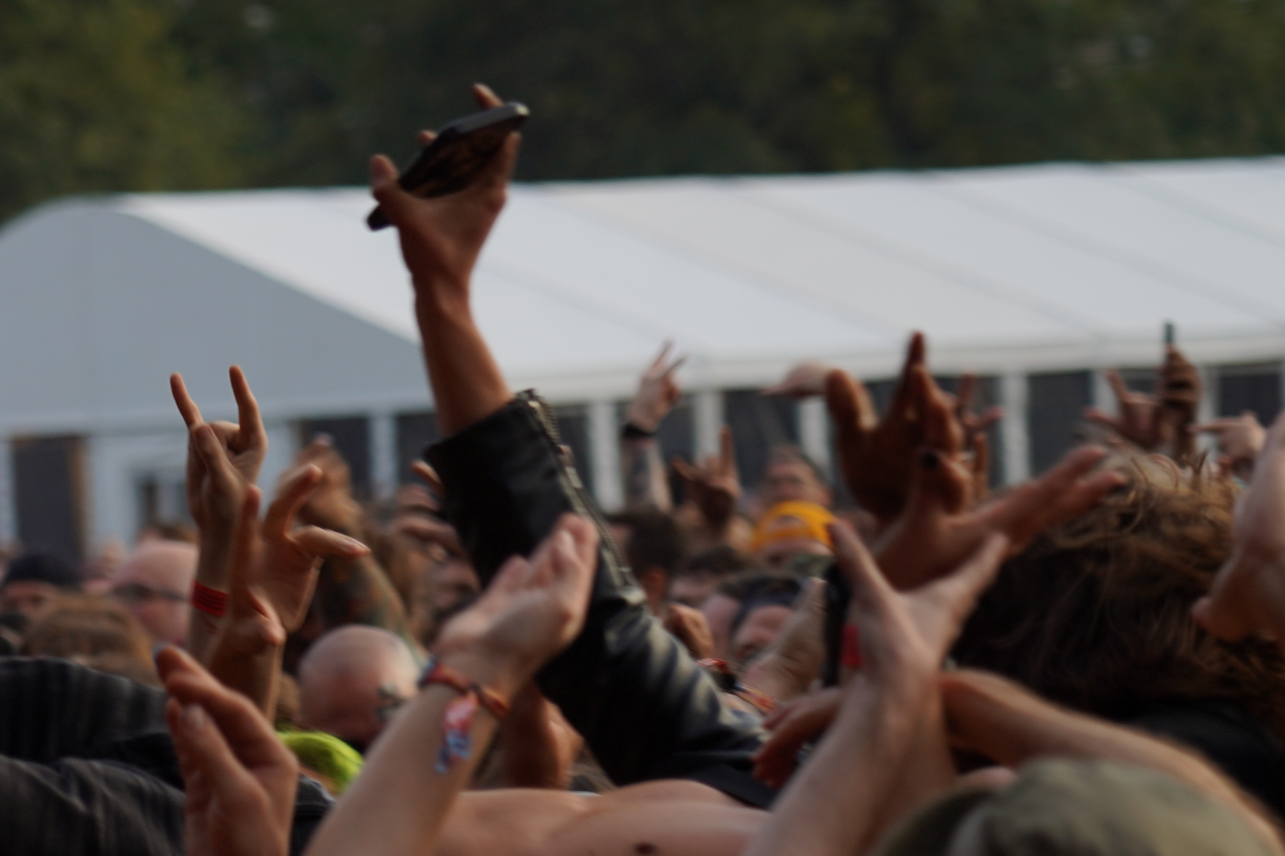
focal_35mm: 250
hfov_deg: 8.2
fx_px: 8923
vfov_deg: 5.5
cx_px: 118
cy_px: 391
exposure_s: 1/160
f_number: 4.5
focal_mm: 103
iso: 100
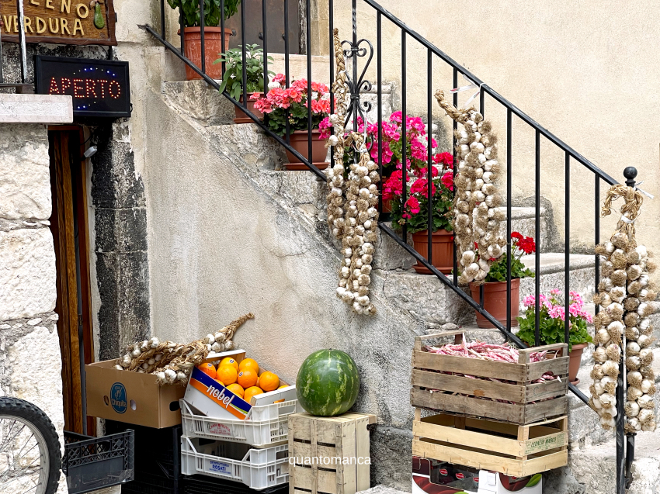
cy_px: 247
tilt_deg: -5.3
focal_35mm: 64
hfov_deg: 30.3
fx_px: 1220
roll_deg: +1.7
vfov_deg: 22.9
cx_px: 330
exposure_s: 1/114
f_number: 2.2
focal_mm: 7.5
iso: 20
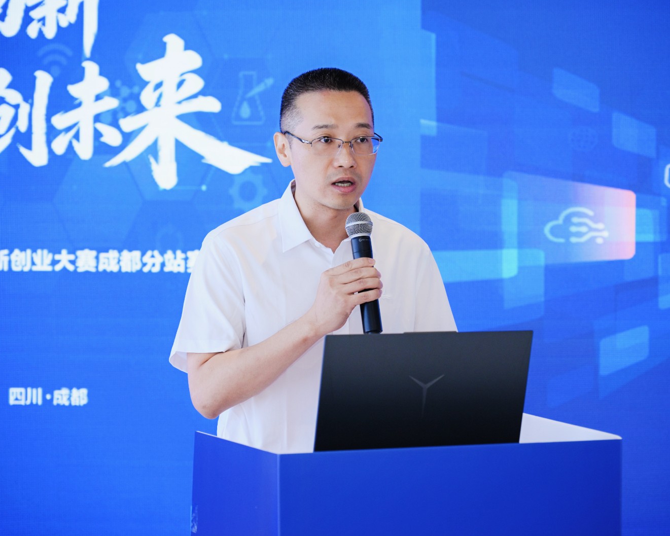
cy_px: 268
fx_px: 1983
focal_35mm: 100
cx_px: 377
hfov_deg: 19.2
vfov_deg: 15.4
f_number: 4
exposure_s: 1/200
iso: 640
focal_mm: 88
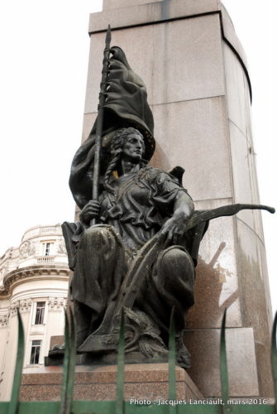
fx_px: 500
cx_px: 138
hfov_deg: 30.9
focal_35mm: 44
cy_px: 207
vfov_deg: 44.9
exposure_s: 1/30
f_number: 4
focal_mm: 29
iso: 100
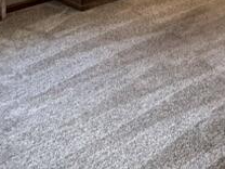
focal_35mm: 69
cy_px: -142
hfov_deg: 25.9
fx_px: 448
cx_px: 252
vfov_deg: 17.2
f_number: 2.2
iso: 160
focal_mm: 2.22
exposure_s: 1/60
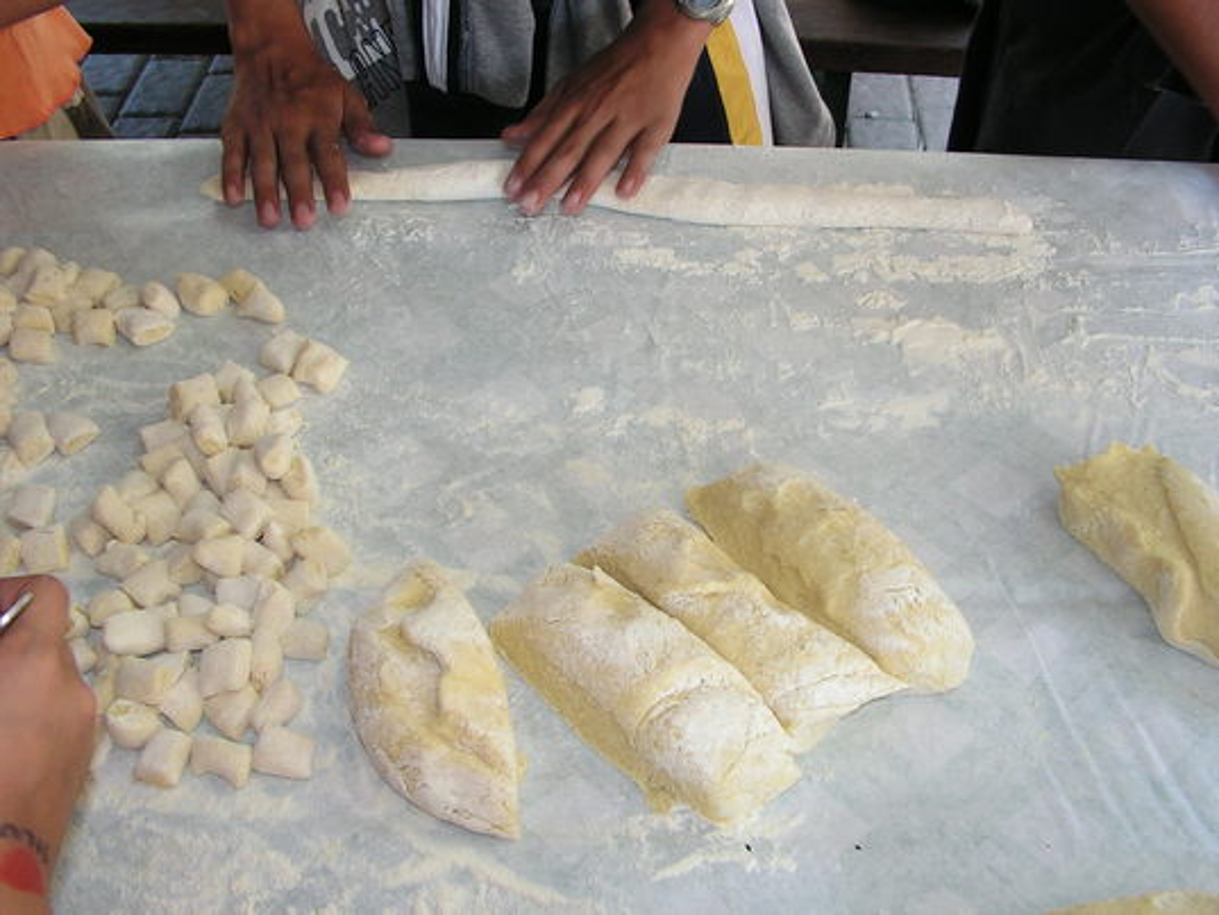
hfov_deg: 51.3
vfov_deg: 39.7
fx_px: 1268
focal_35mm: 36
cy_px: 458
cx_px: 610
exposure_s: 1/50
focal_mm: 6
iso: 100
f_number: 4.8
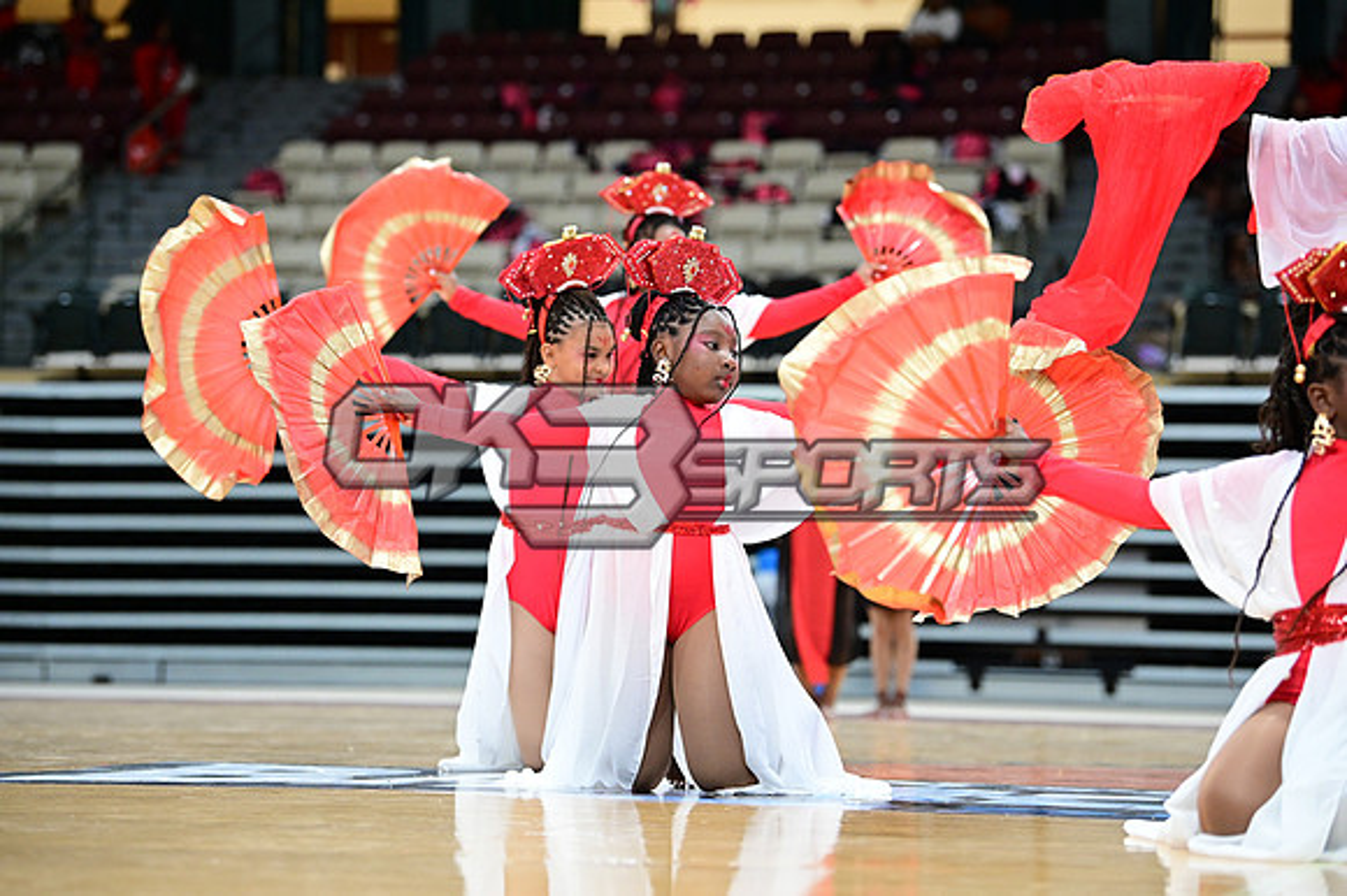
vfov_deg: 11.8
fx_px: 4338
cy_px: 448
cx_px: 674
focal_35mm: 116
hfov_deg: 17.7
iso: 6400
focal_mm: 116
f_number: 3.2
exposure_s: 1/1000
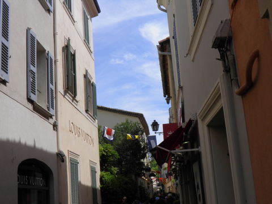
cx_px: 136
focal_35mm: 44
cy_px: 102
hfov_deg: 42.9
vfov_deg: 32.9
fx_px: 346
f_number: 6
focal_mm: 7.9
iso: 100
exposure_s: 1/640
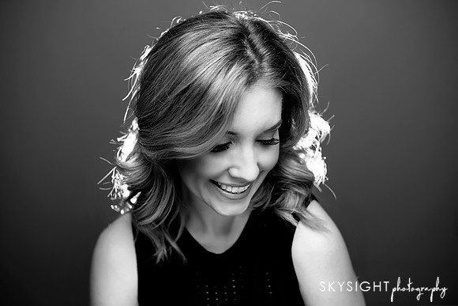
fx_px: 636
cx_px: 229
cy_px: 153
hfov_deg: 39.6
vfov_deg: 27.0
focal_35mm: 50
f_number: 2.8
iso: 250
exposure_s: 1/100
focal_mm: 50
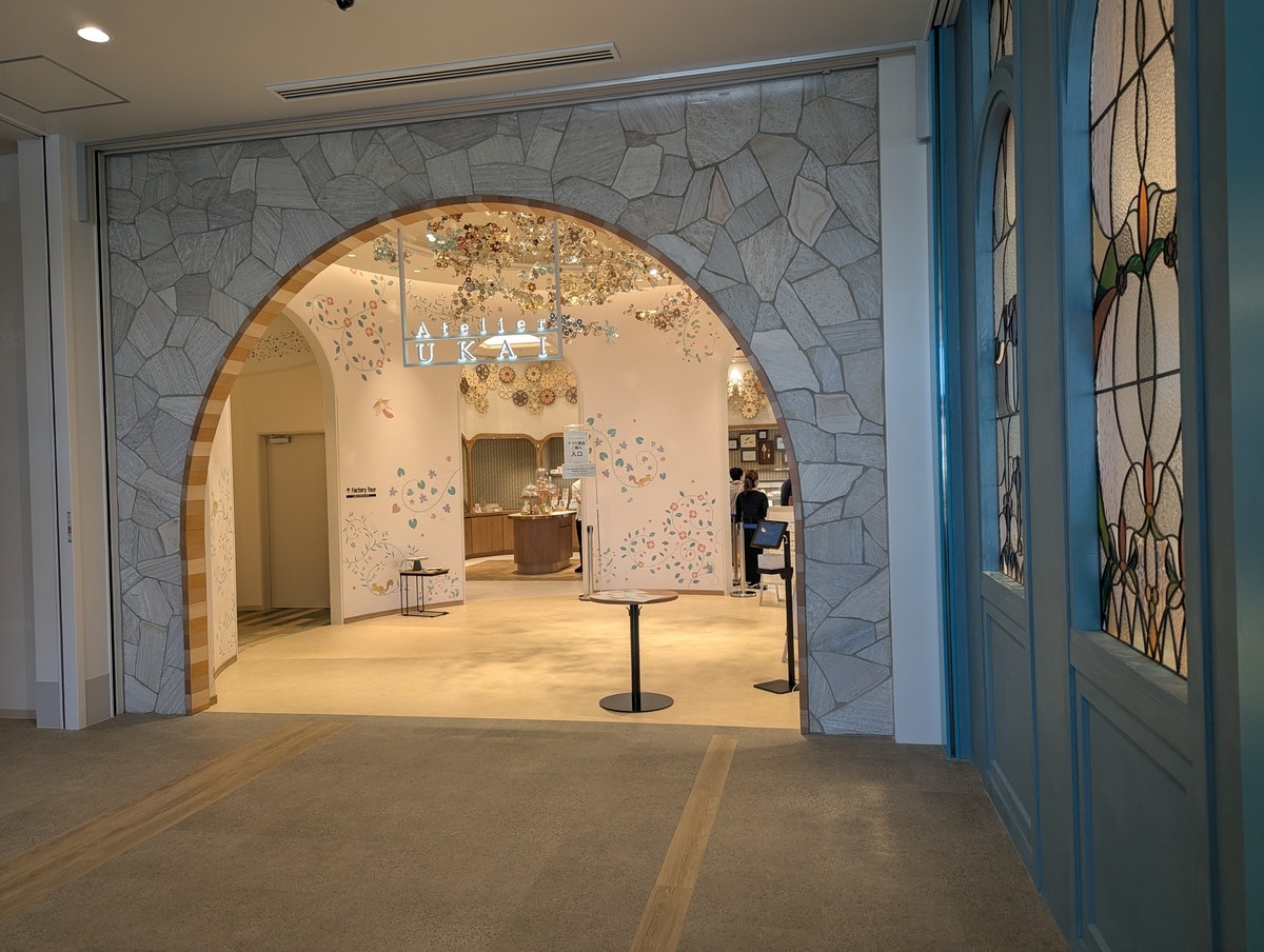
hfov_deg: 71.5
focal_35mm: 24
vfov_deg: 57.0
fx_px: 878
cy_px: 476
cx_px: 632
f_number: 1.85
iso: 43
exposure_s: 1/114
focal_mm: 6.81
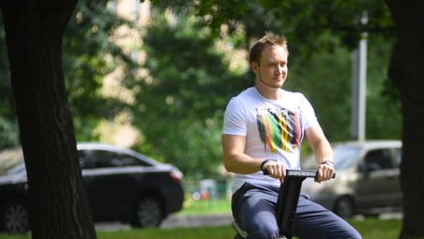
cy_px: 156
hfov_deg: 9.2
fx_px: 2620
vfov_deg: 5.2
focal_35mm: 233
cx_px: 297
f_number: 2.8
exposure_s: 1/1000
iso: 200
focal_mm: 145
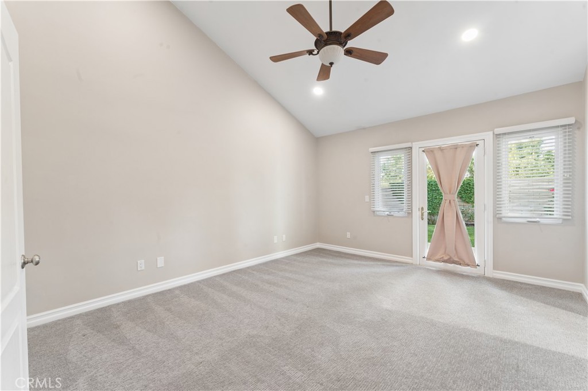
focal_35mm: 15
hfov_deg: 100.4
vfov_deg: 77.3
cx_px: 294
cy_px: 196
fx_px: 245
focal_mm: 15
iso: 100
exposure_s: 1
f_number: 13
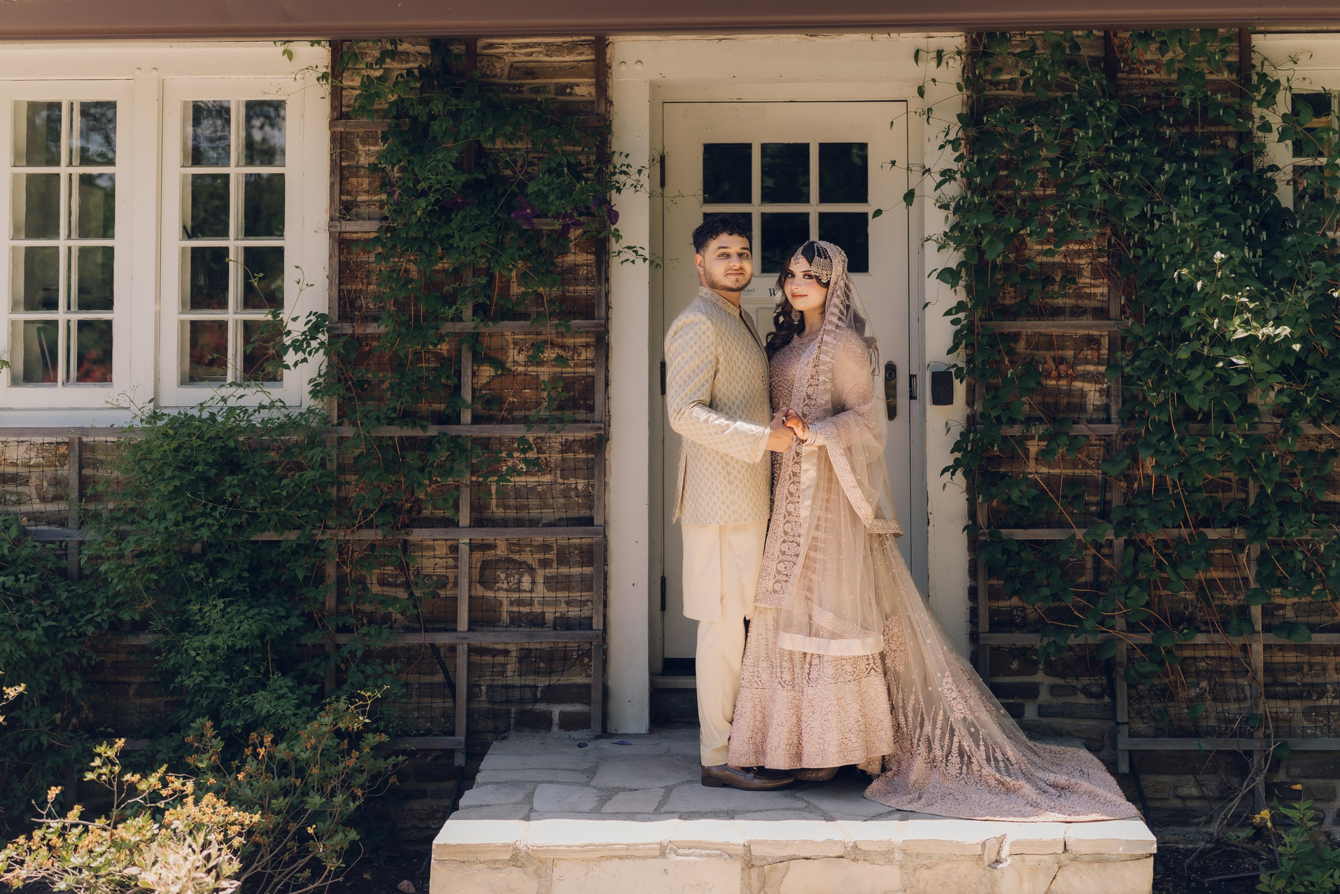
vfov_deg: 27.3
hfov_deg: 40.3
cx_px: 733
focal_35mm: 49
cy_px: 286
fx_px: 1824
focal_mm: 35
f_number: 1.4
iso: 160
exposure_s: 1/2000
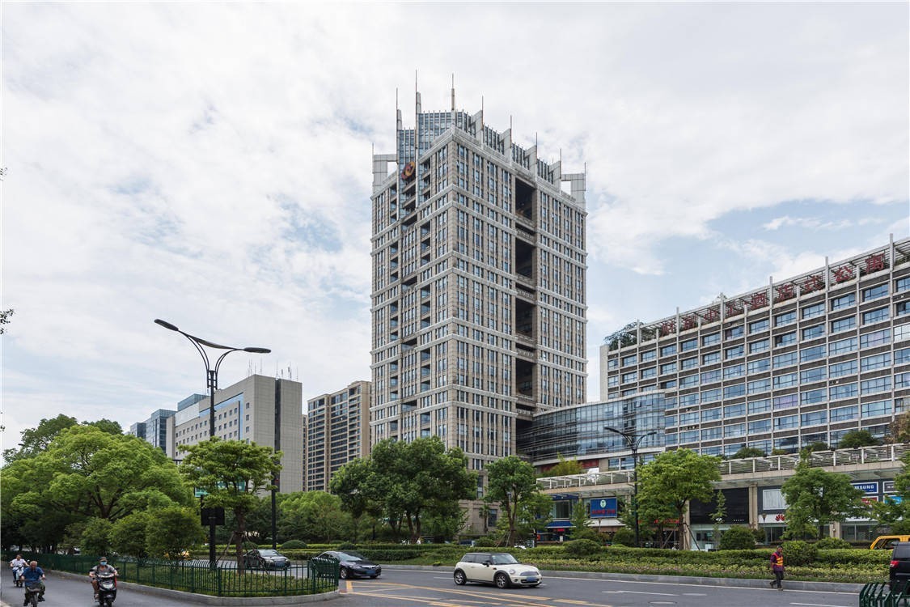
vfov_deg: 67.4
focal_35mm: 18
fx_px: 455
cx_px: 455
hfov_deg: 90.0
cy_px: 304
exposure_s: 1/320
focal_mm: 18
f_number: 8
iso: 100
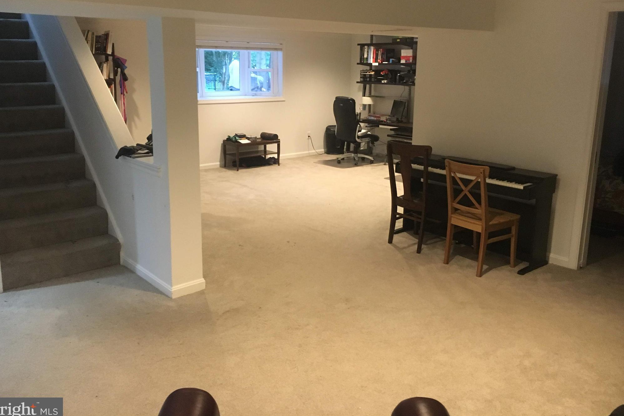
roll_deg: -0.5
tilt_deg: -12.3
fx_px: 537
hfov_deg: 60.3
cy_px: 183
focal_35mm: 31
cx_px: 305
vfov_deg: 42.2
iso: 200
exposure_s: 1/15
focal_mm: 4.15
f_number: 2.2
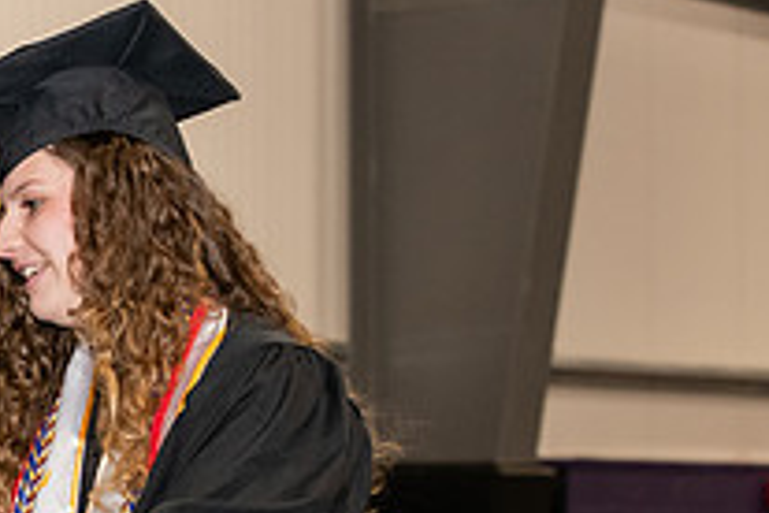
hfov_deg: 10.2
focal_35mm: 196
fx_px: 4186
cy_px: 433
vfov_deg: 7.0
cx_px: -275
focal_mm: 70
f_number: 5
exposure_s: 1/200
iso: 2000
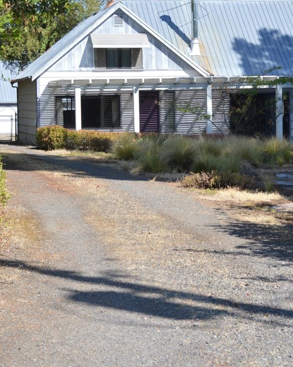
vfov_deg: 20.6
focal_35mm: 93
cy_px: 149
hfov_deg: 16.5
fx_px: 1009
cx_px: 173
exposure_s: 1/250
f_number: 5.6
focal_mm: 36
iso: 100
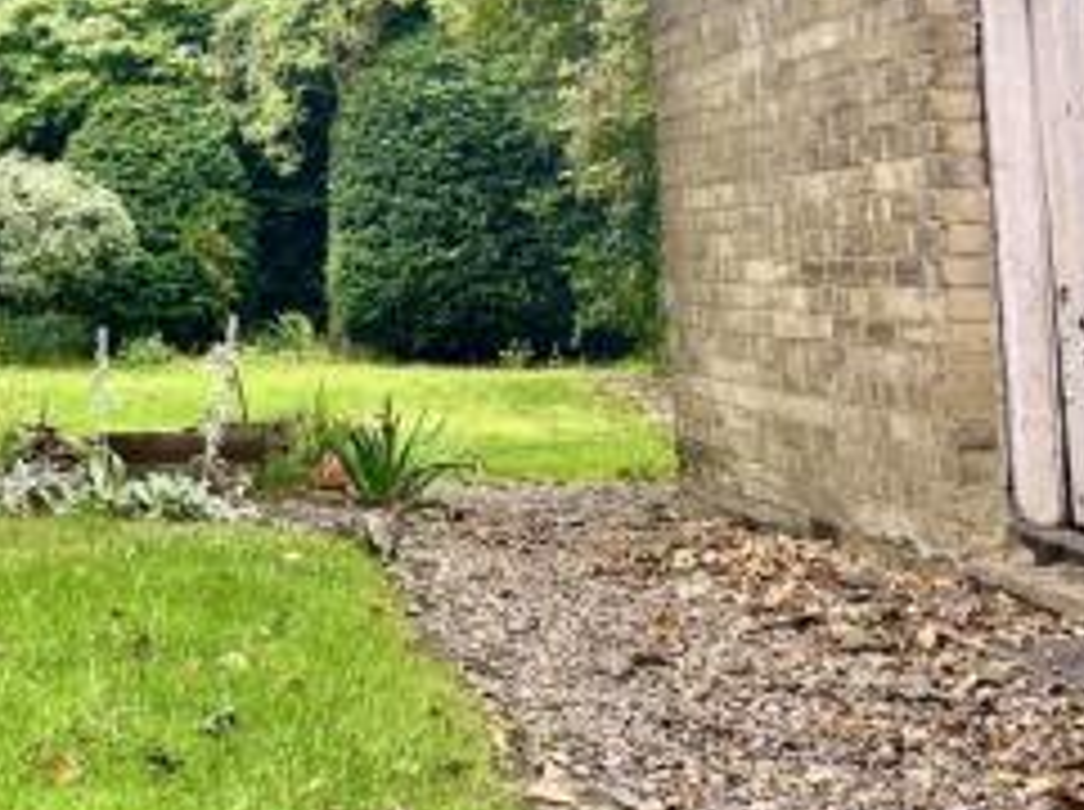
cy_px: 133
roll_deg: +1.8
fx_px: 1970
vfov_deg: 22.8
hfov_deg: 27.7
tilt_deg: +4.9
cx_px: -146
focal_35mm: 63
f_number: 1.6
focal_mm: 5.1
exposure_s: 1/264
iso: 50
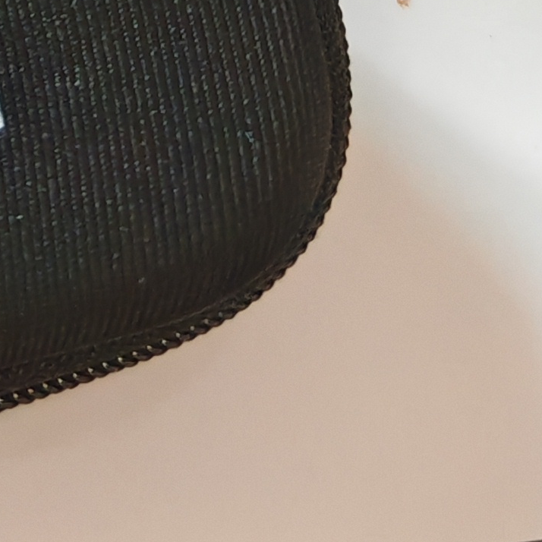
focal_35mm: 137
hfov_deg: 11.9
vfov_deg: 11.2
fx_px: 2427
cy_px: -643
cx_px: -386
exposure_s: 1/93
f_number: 1.9
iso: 1250
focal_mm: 6.67
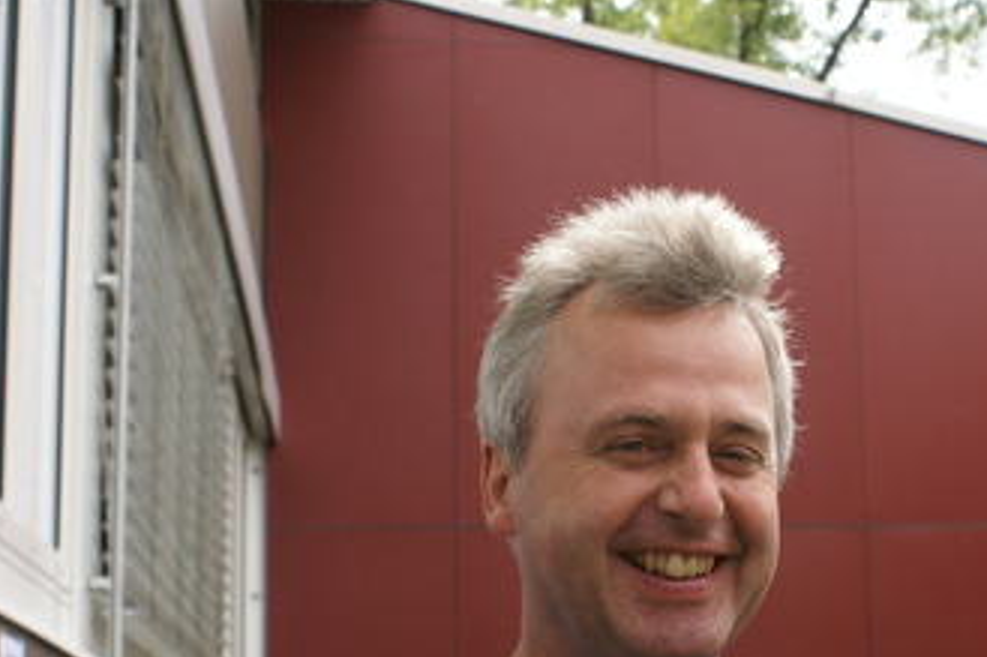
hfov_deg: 29.0
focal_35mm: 69
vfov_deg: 19.5
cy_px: 507
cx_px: 684
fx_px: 1891
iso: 100
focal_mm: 28
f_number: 5.6
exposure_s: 1/200
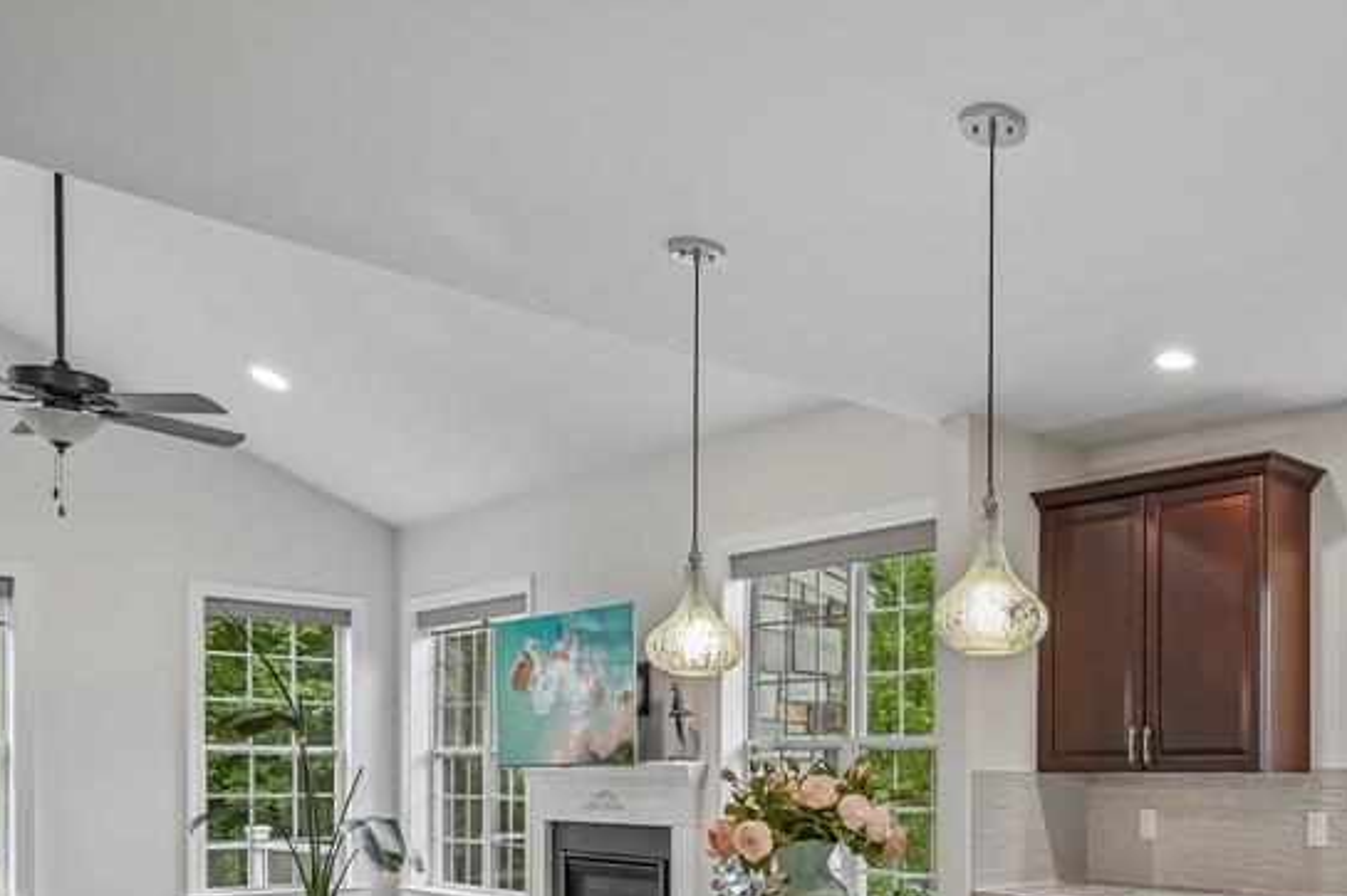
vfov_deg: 38.6
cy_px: 782
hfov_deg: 52.0
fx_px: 1197
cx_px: 1203
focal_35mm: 32
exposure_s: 1/6
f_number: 8
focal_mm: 17
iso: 400
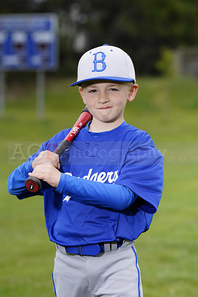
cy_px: 148
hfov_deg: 7.7
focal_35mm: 178
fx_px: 1468
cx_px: 99
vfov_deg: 11.5
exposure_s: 1/250
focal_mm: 178
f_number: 6.3
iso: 100
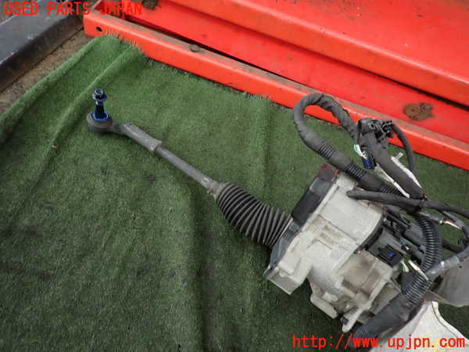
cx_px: 234
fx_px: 339
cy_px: 176
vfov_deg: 54.9
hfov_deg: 69.4
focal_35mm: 25
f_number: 2
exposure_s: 1/60
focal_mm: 4.5
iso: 160
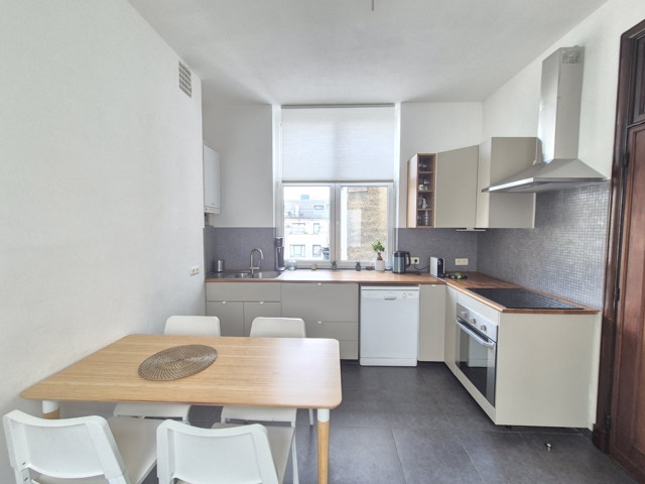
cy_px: 242
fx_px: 242
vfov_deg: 89.9
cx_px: 322
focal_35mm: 13
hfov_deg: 106.2
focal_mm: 2.2
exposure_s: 1/50
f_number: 2.2
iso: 125
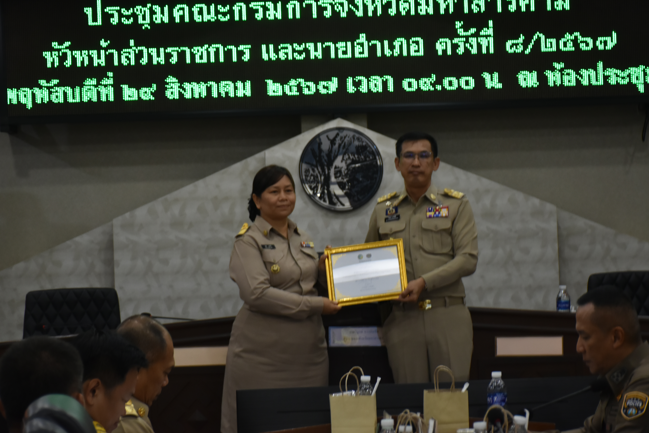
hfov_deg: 18.4
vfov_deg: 12.3
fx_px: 2001
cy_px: 213
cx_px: 328
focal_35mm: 111
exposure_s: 1/50
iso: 800
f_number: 5
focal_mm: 70
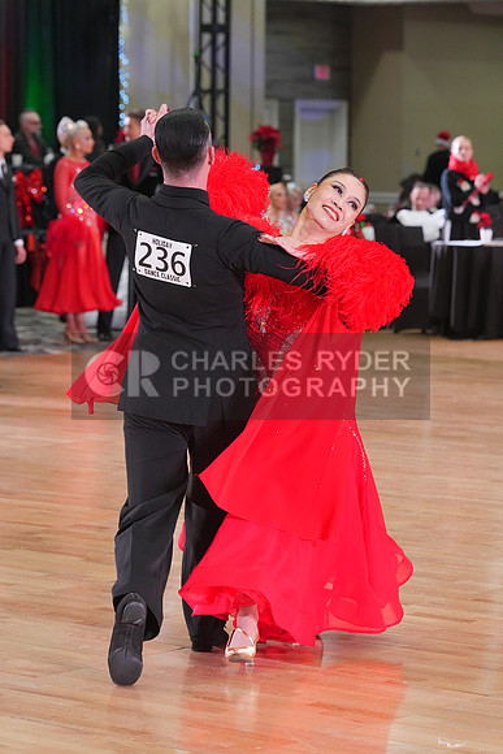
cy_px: 377
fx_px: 2744
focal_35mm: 131
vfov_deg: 15.6
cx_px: 252
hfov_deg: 10.5
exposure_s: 1/200
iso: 3200
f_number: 5.6
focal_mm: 131
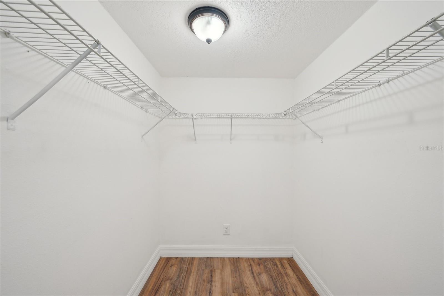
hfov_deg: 104.3
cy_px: 148
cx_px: 222
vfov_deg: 81.2
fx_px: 173
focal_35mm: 14
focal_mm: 14
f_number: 8
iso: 400
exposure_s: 1/13
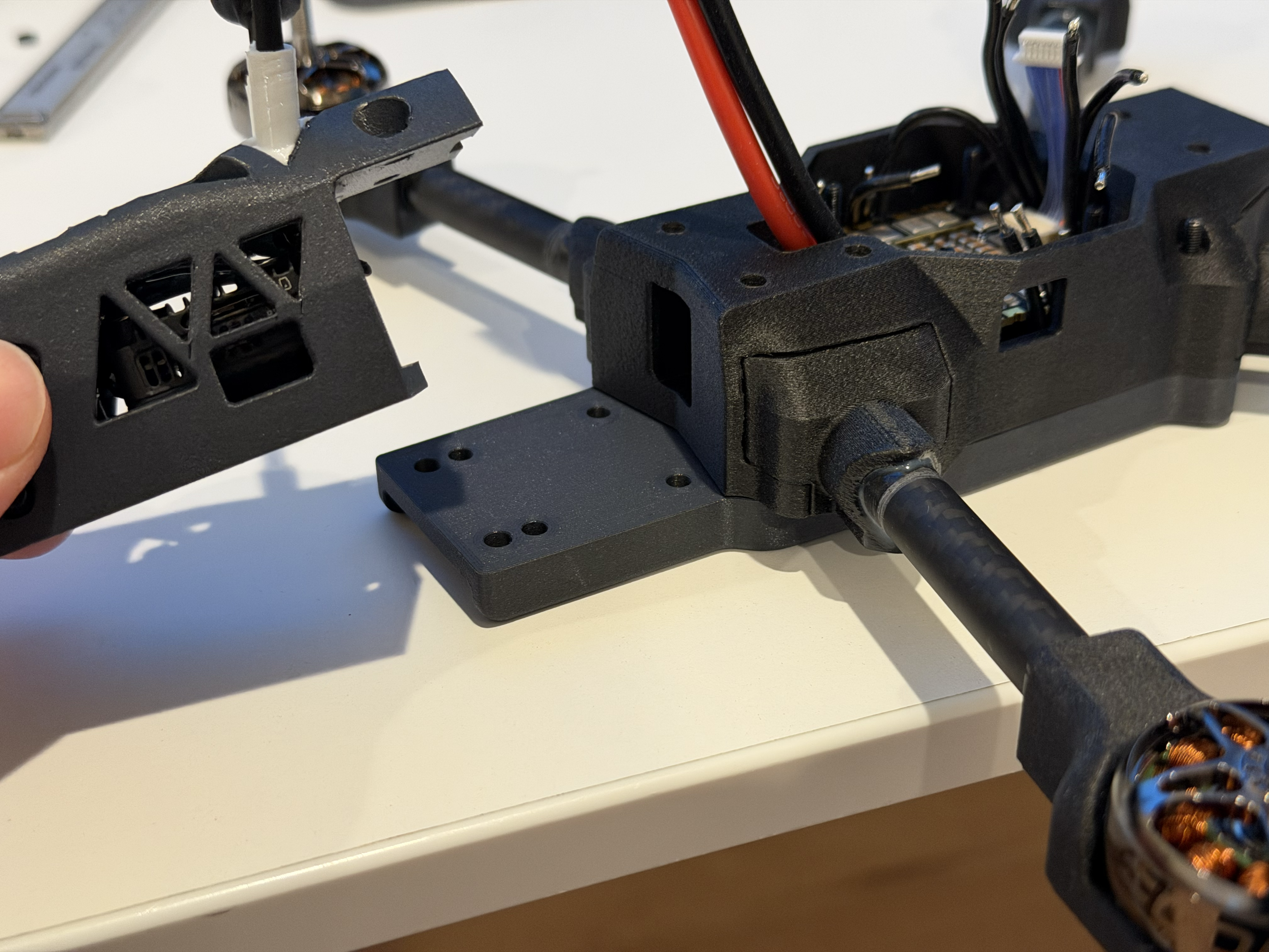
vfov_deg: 30.3
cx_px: 634
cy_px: 476
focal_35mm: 48
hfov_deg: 39.7
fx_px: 1760
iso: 200
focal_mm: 6.76
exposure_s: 1/40
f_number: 1.78
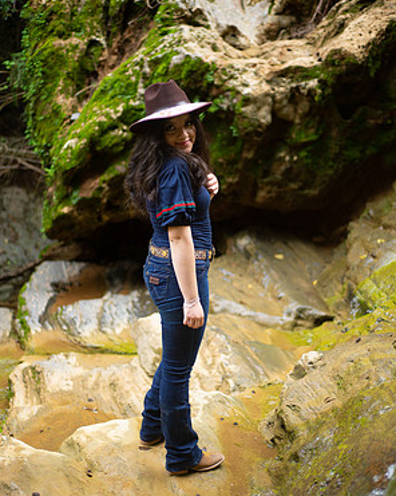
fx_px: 835
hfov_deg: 26.7
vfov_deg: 33.0
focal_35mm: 57
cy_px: 259
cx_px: 198
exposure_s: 1/2000
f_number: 1.8
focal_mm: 50
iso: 400
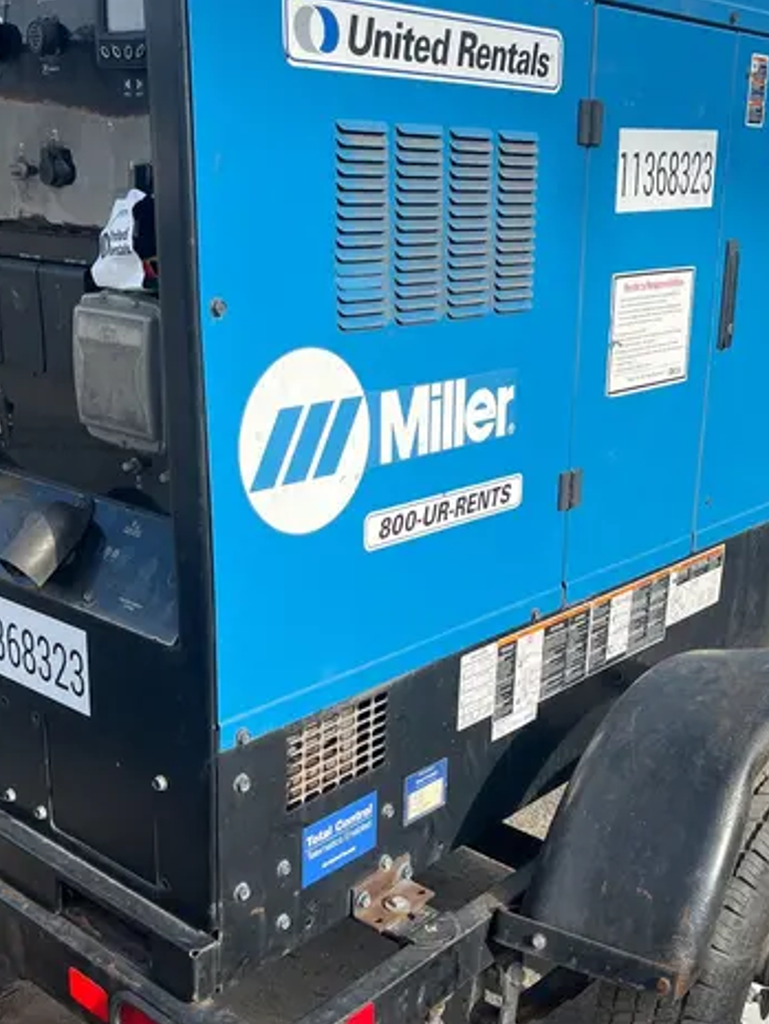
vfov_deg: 45.6
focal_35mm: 41
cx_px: 361
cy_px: 587
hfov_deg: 35.1
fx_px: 1214
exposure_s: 1/1018
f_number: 1.6
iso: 50
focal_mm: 5.1
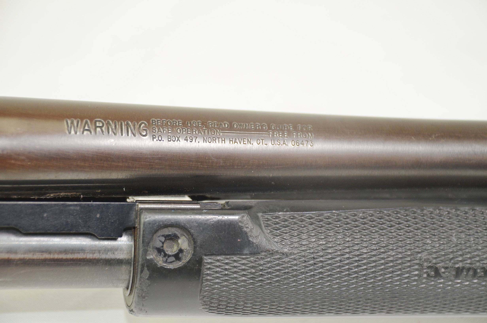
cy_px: 162
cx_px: 244
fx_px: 1620
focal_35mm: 120
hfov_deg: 17.1
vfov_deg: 11.4
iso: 400
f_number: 5.6
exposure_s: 1/100
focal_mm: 80
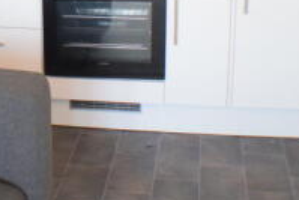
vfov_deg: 12.9
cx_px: 20
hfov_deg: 19.3
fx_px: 861
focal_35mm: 104
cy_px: -41
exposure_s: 1/60
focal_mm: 21
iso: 800
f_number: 4
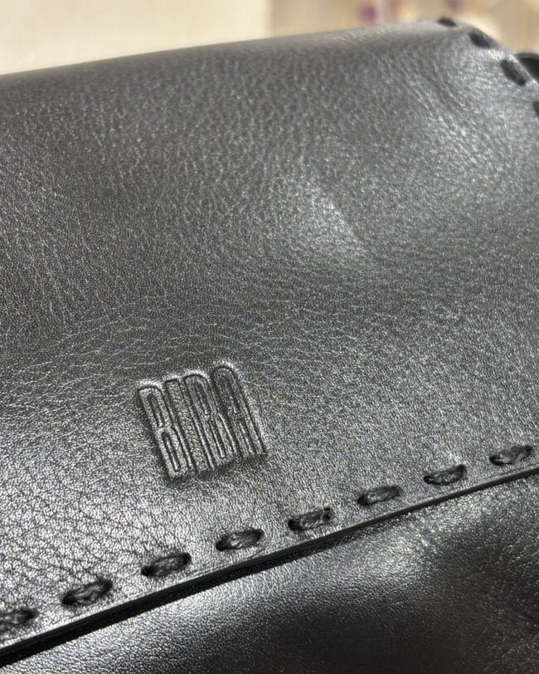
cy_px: 361
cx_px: 232
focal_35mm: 64
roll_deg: +1.0
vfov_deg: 29.6
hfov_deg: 23.8
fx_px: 1276
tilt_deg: -12.7
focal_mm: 5.96
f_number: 1.6
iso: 50
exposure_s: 1/50
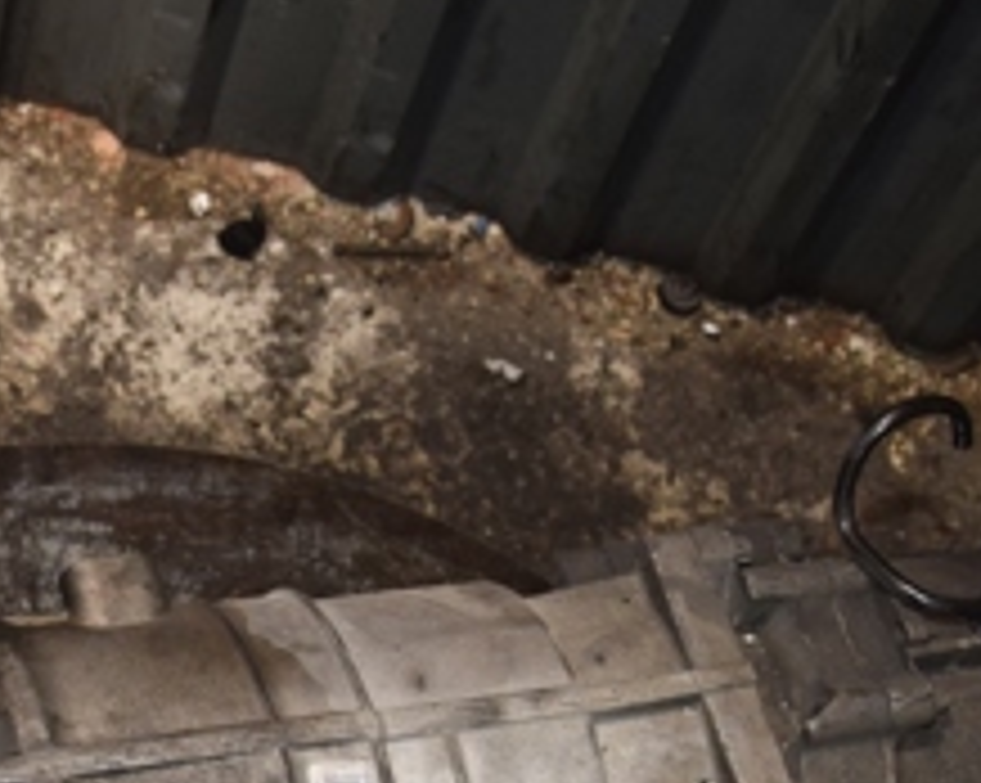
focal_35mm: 91
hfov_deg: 20.7
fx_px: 2640
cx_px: 117
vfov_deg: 16.3
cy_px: 900
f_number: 5
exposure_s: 1/60
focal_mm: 22
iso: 800
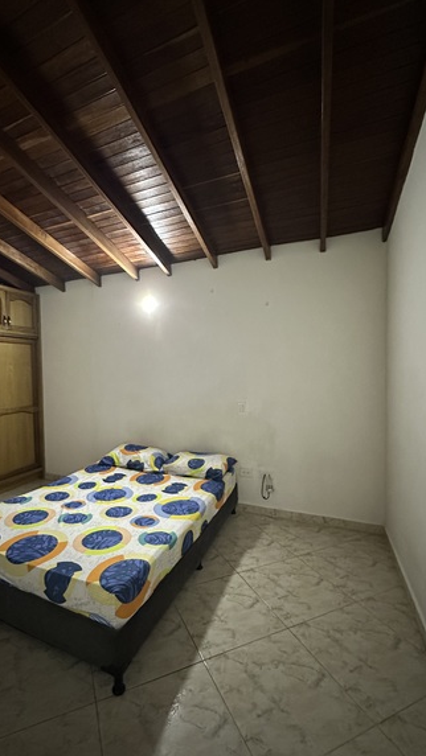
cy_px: 381
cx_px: 176
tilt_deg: -2.1
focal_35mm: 16
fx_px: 321
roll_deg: +0.6
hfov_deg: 66.6
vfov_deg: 99.4
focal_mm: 2.22
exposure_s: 1/60
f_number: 2.2
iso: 1250
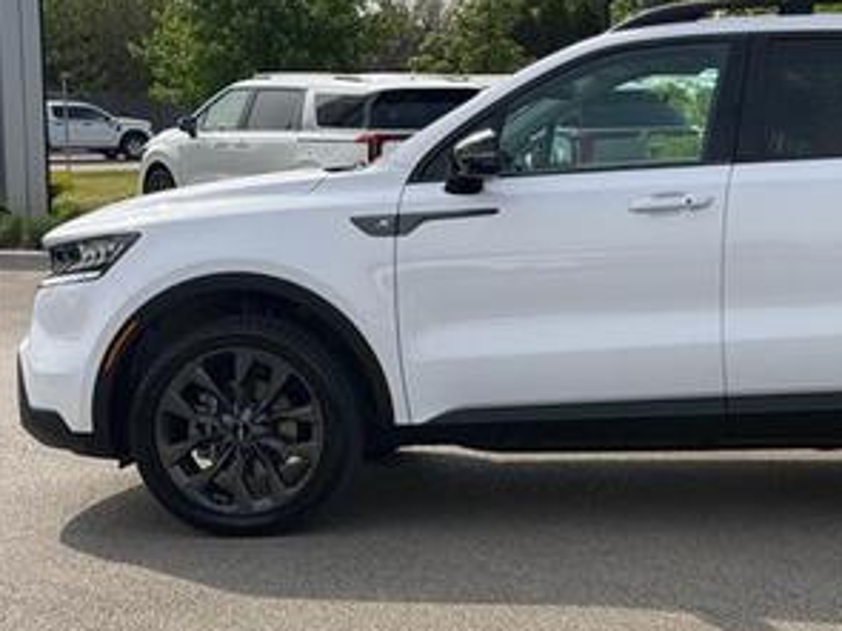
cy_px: 300
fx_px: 1994
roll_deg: -0.1
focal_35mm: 82
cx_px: 708
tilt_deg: -5.8
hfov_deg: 23.4
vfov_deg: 18.0
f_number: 1.78
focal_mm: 6.76
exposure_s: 1/5587
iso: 80
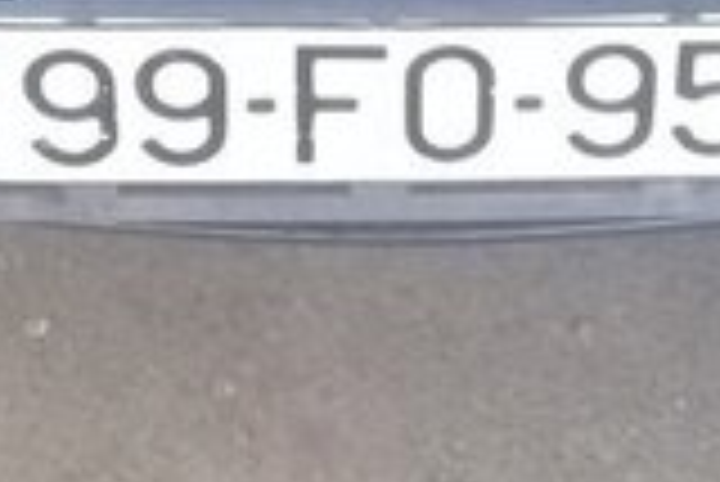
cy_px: -372
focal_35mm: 133
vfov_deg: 9.8
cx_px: 378
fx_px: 2662
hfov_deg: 15.4
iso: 250
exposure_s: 1/40
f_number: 2.2
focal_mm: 3.3
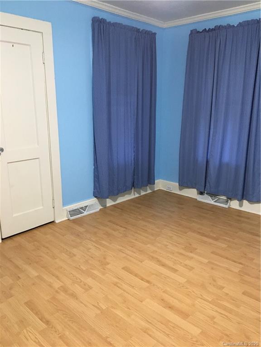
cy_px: 174
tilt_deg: -12.6
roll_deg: +1.3
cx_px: 130
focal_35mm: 29
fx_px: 292
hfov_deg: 48.2
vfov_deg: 61.7
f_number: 2.2
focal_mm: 4.15
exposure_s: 1/24
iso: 200
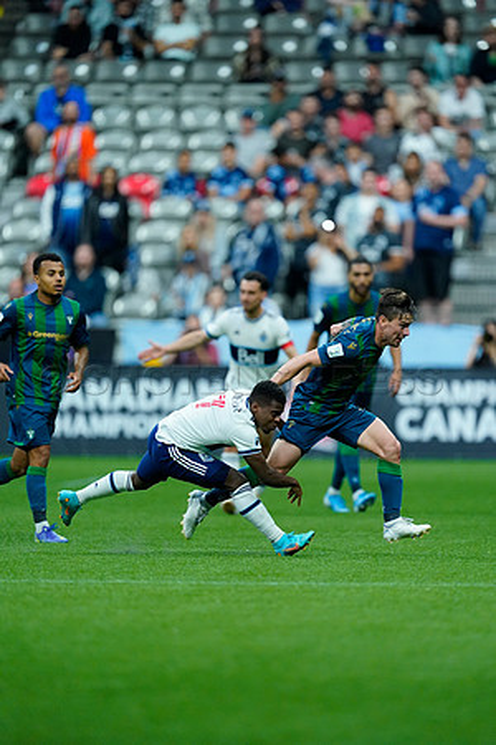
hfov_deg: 2.3
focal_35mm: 600
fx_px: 12399
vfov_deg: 3.4
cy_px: 372
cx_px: 248
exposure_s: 1/2000
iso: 5000
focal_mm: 600
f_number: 4
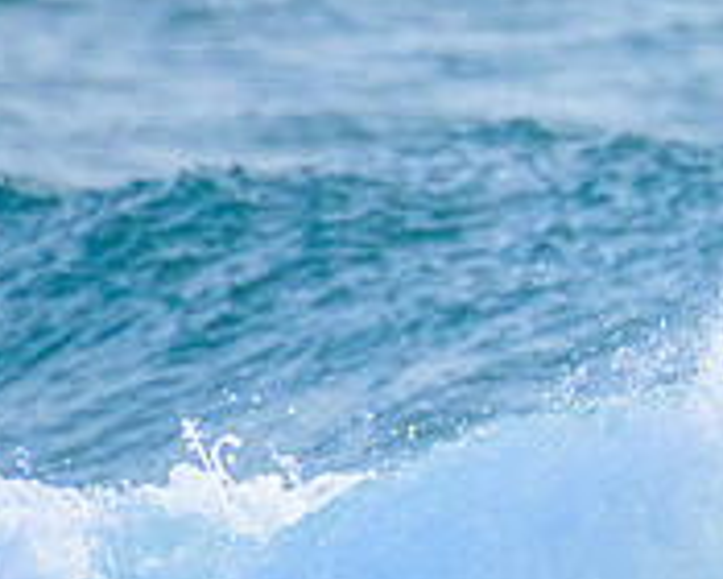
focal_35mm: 3415
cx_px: 1164
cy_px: 605
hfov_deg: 0.6
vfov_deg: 0.5
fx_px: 73074
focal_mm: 800
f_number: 13
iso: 2500
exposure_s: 1/2000
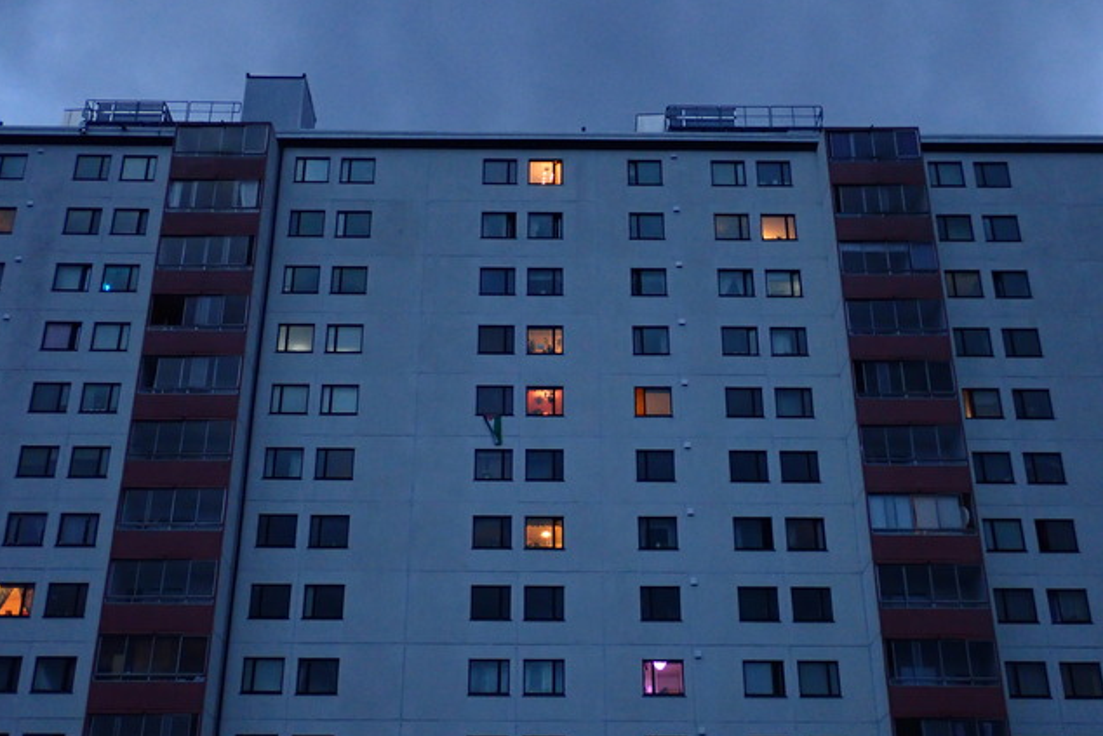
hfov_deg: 46.4
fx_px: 1287
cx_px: 548
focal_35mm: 42
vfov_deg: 31.9
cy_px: 393
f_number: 2.8
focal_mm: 7.34
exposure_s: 1/40
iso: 500
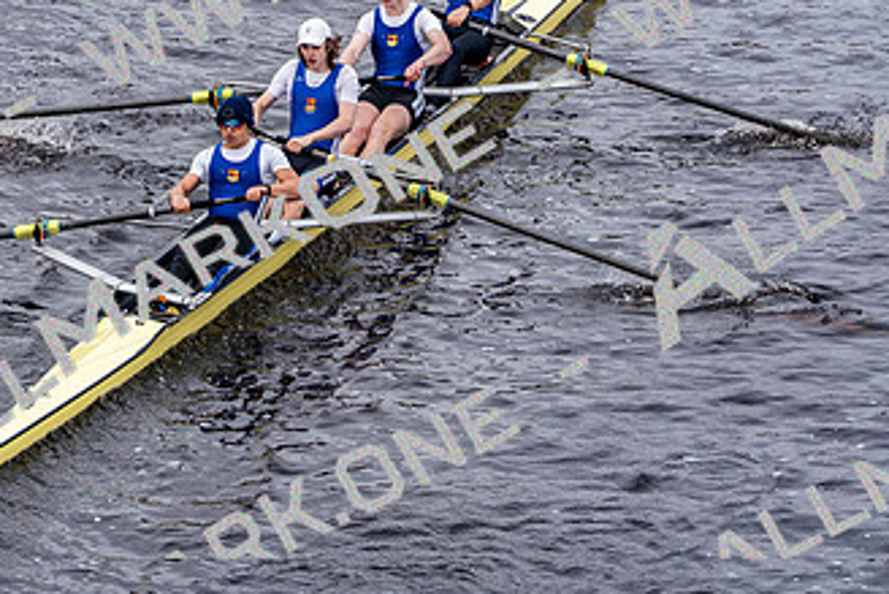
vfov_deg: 3.9
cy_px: 94
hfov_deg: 5.8
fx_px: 8745
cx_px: 415
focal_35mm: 354
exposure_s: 1/2000
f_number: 2.8
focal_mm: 200
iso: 250
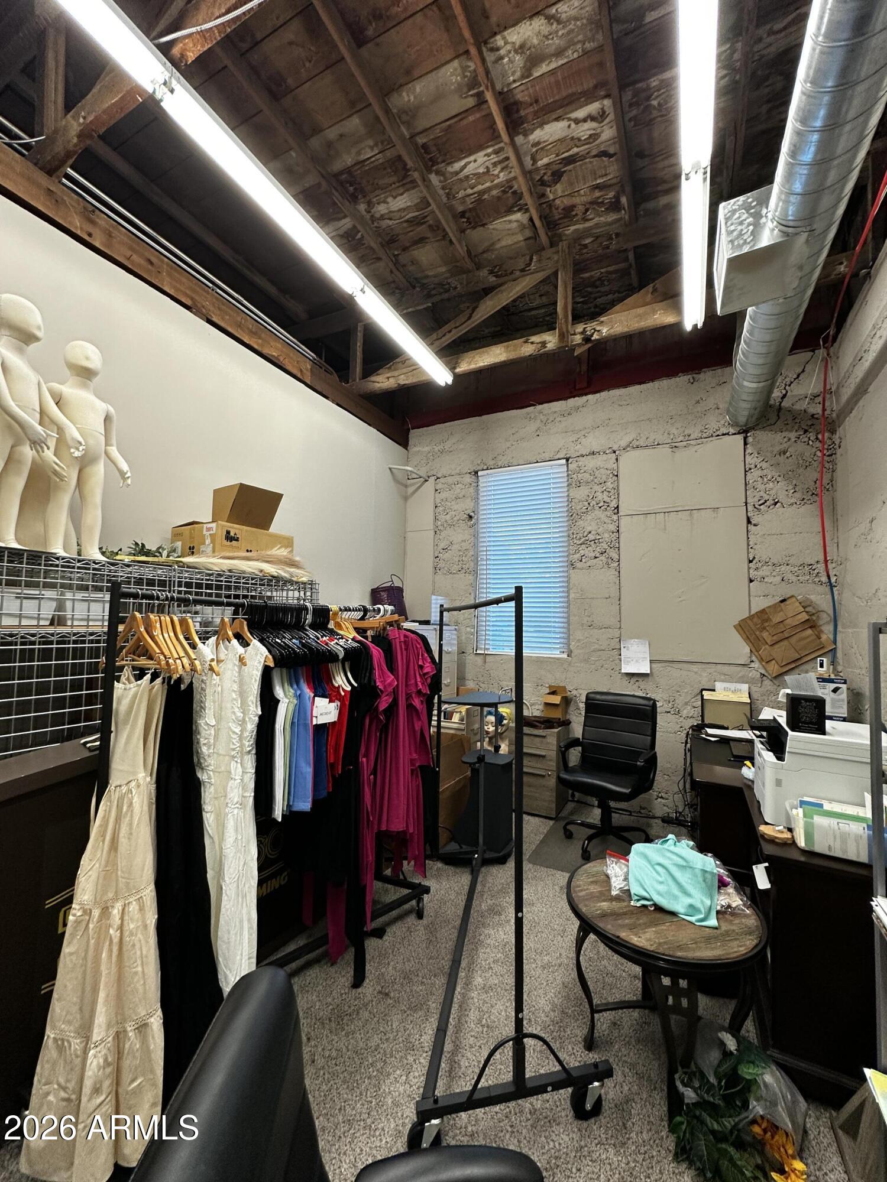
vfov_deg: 102.1
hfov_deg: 85.7
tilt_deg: +5.8
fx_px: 478
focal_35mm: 14
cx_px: 444
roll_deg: -0.7
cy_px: 591
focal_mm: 2.22
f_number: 2.2
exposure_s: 1/67
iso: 125
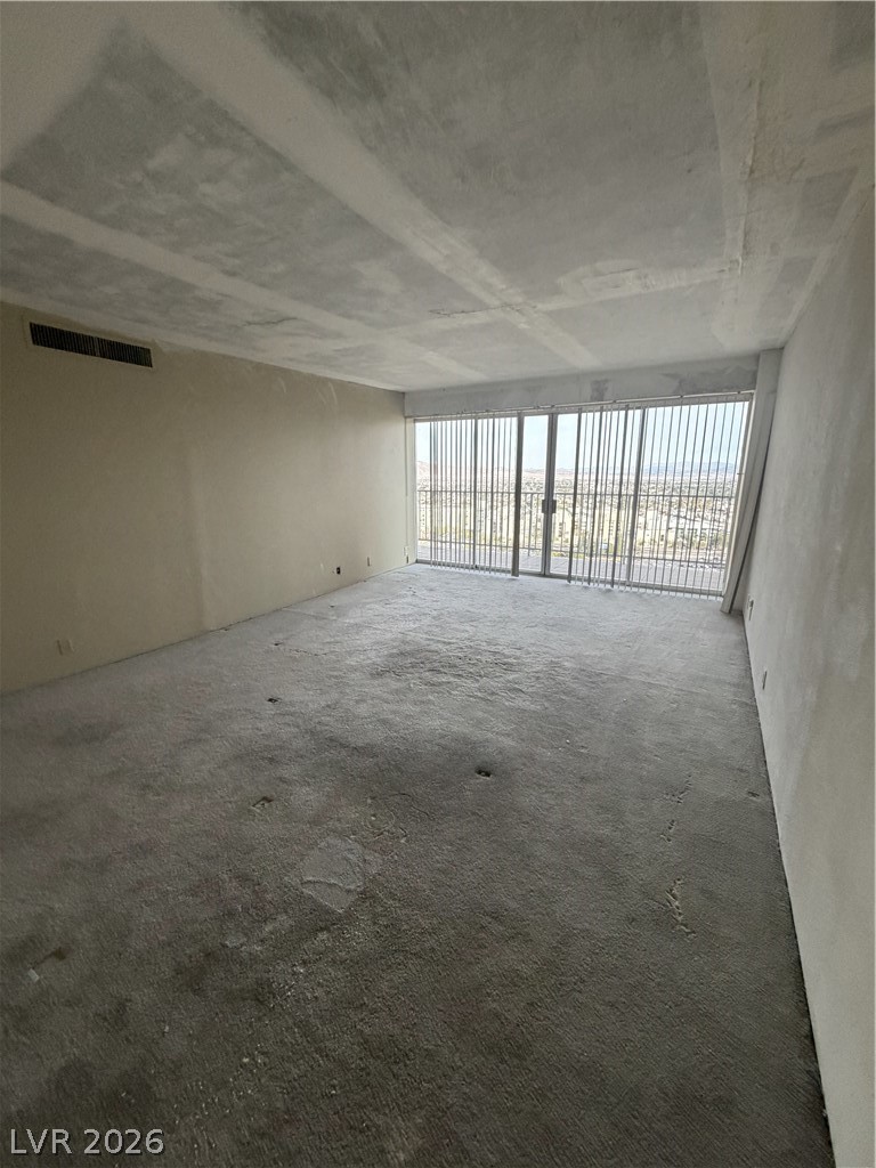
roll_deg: +0.5
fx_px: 472
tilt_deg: -13.2
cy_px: 584
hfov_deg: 85.7
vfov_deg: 102.1
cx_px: 438
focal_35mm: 14
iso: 320
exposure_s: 1/113
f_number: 2.2
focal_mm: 2.22
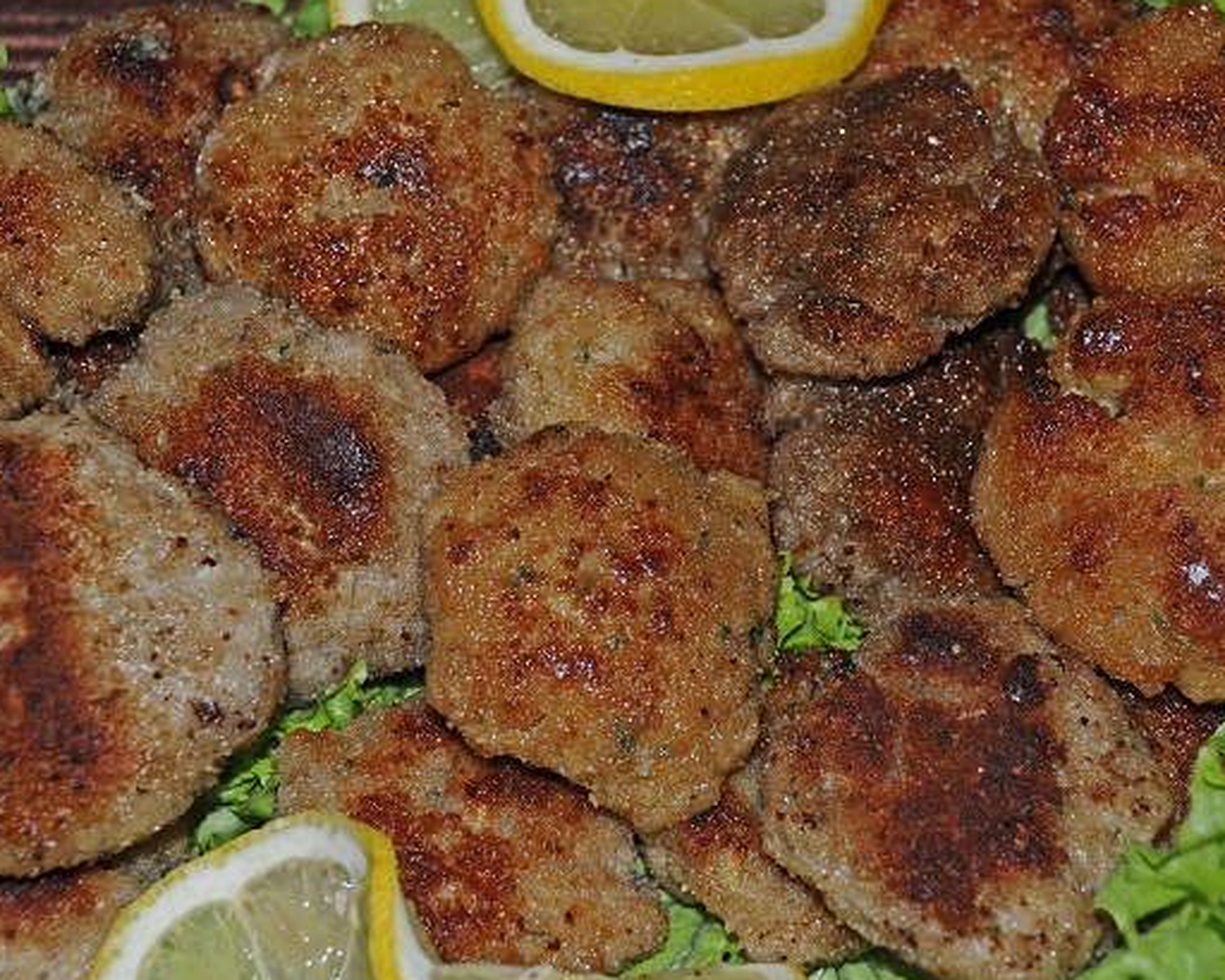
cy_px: 489
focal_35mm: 107
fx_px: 3881
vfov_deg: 14.4
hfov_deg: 17.9
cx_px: 608
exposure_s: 1/60
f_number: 5.6
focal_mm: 60
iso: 200
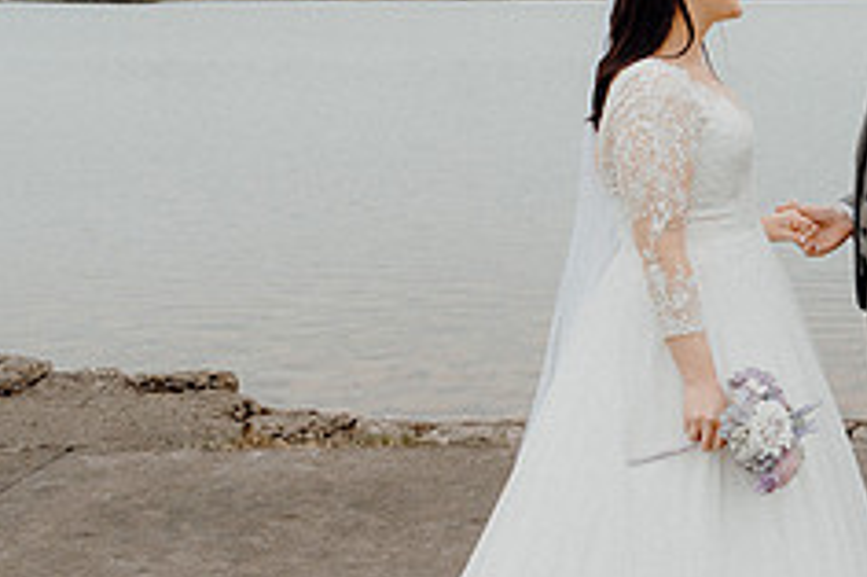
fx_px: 1420
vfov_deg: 23.0
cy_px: 322
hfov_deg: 32.7
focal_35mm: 59
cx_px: 738
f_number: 3.5
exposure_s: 1/200
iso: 250
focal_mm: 24
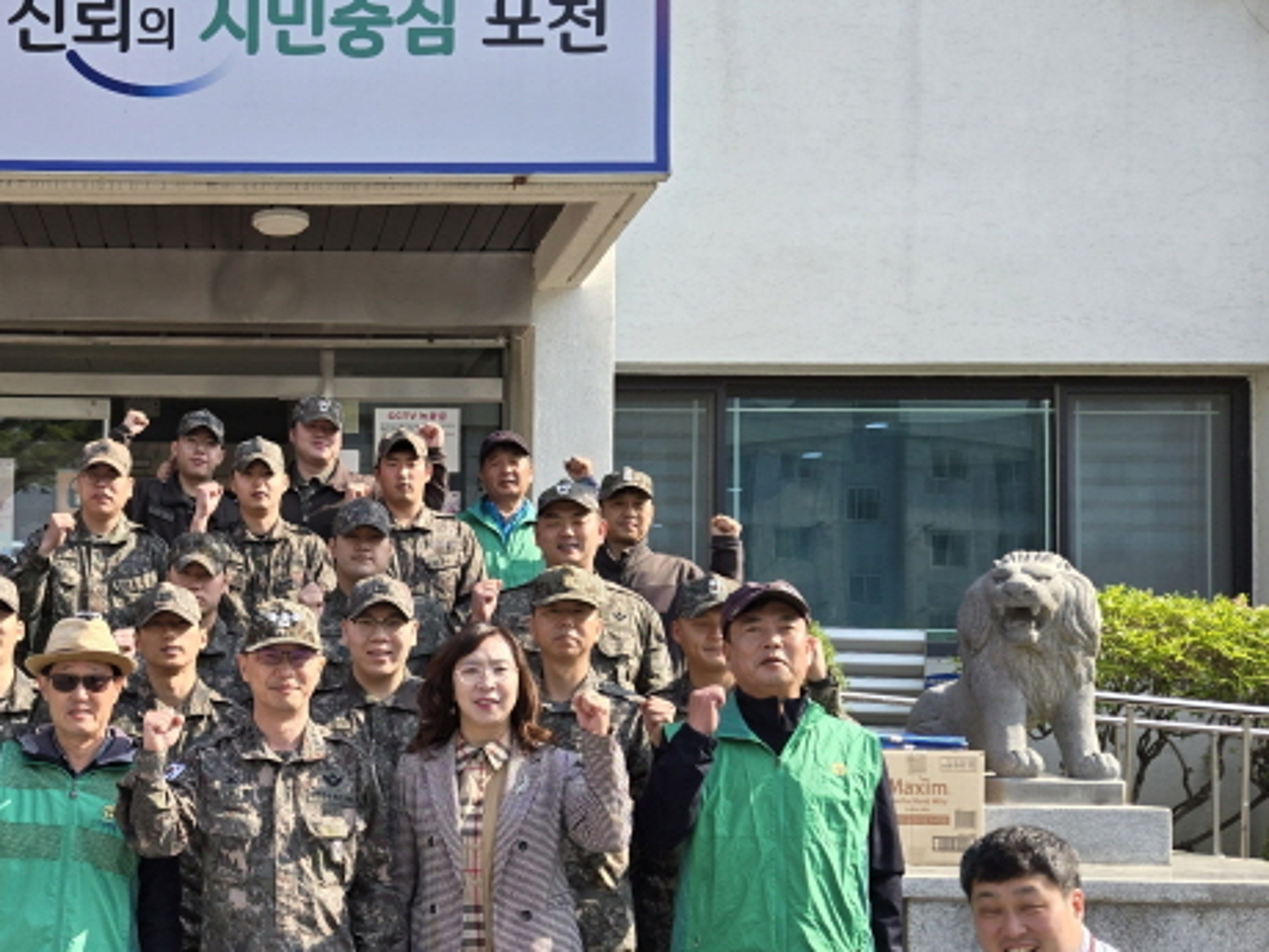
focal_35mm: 46
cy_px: 679
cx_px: 232
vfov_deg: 31.1
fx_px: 1686
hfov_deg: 39.4
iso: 80
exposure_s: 1/2005
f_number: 1.8
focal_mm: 5.4
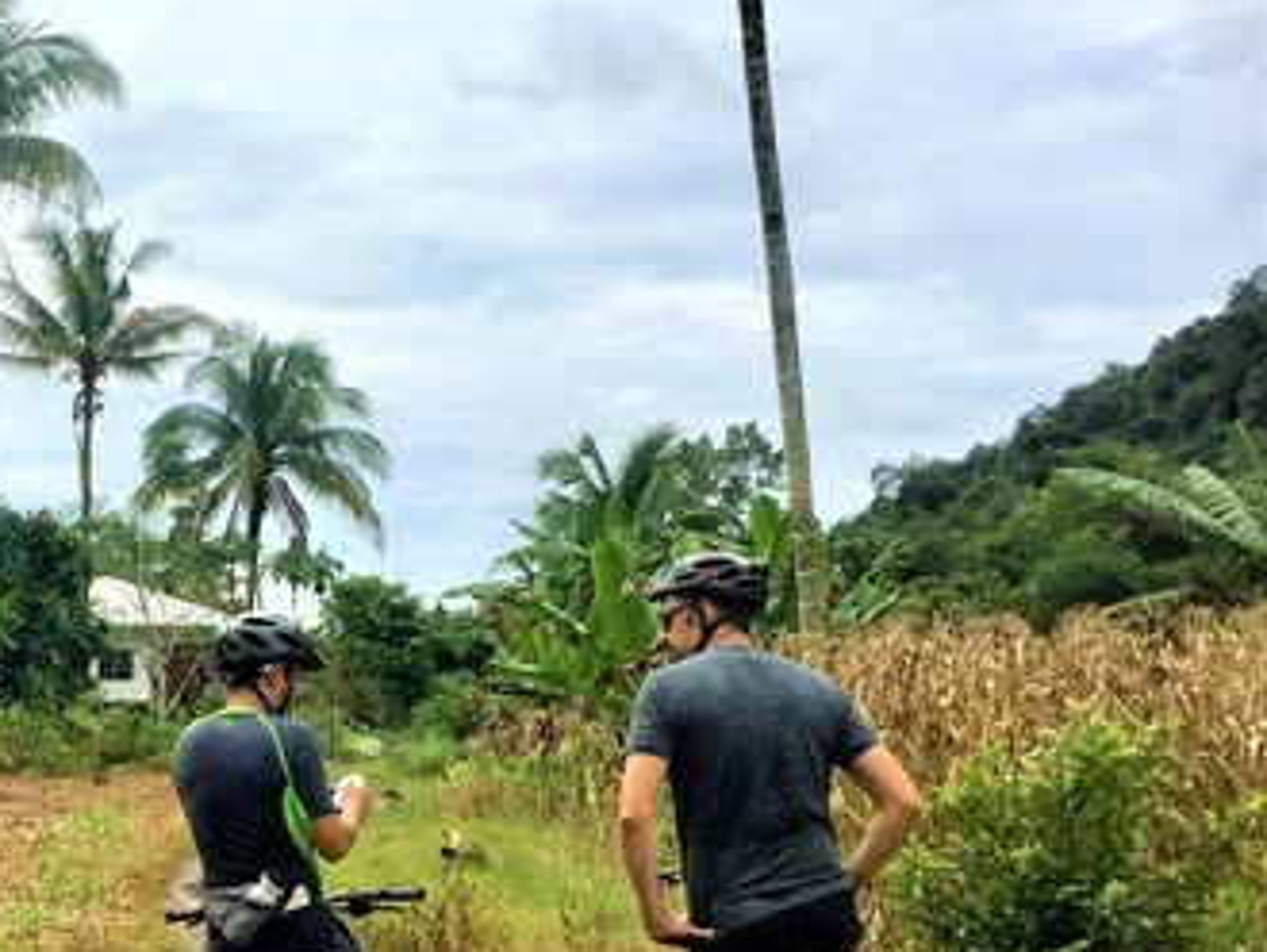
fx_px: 1905
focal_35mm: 52
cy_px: 564
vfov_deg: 28.0
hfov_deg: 34.8
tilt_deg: +5.0
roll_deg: -1.3
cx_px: 134
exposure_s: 1/3300
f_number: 2.2
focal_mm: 4.15
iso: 32
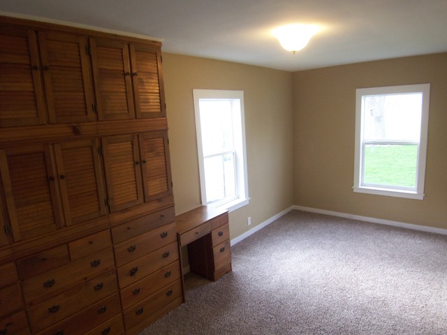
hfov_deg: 73.9
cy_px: 168
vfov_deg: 58.9
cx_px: 224
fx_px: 297
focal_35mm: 23
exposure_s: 1/30
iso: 100
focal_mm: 3.8
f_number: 2.8
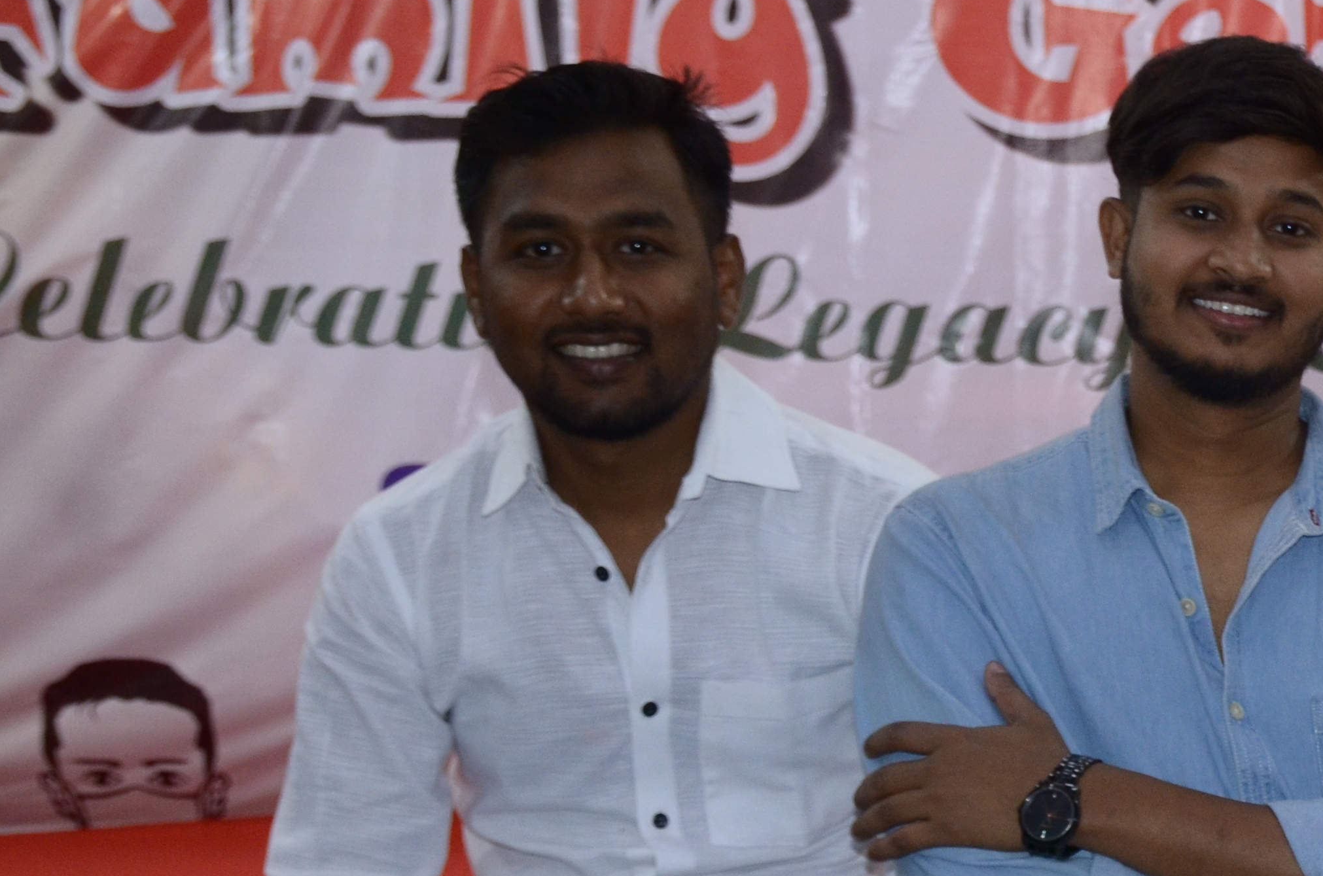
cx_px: 1611
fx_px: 4291
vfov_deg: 11.5
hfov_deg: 16.7
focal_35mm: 117
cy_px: 860
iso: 640
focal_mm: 32
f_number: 5.6
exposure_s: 1/200
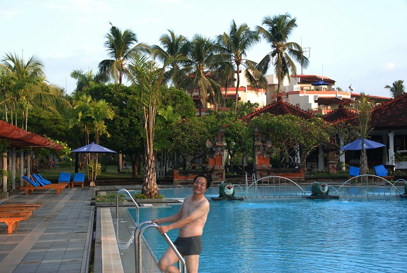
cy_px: 136
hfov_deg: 30.5
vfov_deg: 20.7
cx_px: 204
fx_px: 747
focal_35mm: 66
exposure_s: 1/60
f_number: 8
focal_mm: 44
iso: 200
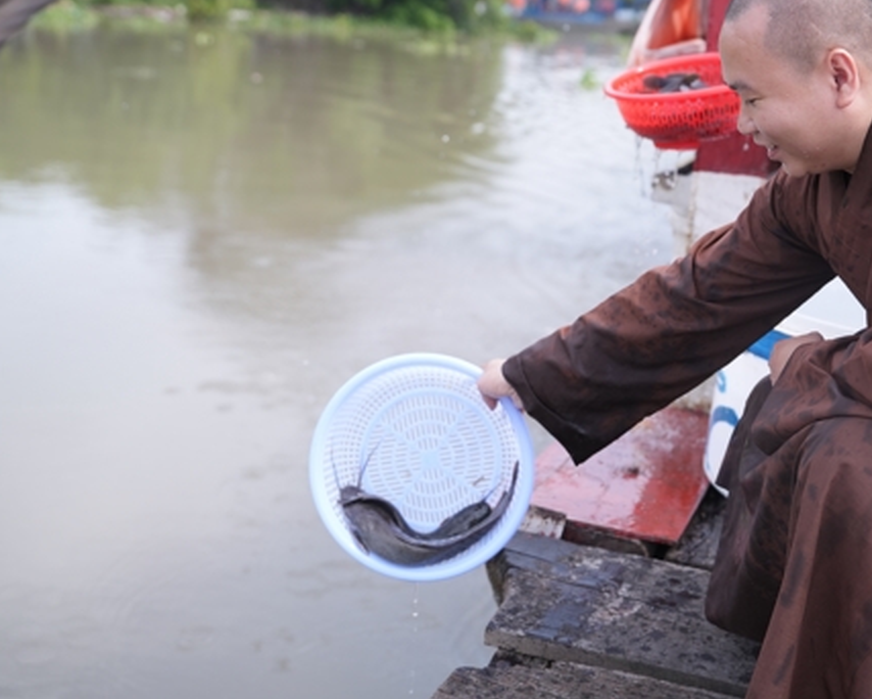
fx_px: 1291
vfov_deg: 30.2
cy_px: 283
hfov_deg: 37.0
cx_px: 568
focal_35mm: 50
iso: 200
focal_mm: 35
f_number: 2.8
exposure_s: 1/1250
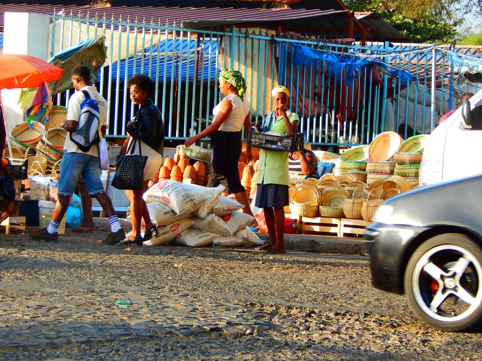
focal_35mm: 141
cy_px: 180
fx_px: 1963
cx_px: 241
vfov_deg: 10.5
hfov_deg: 14.0
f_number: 4.9
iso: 125
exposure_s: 1/100
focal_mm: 25.3
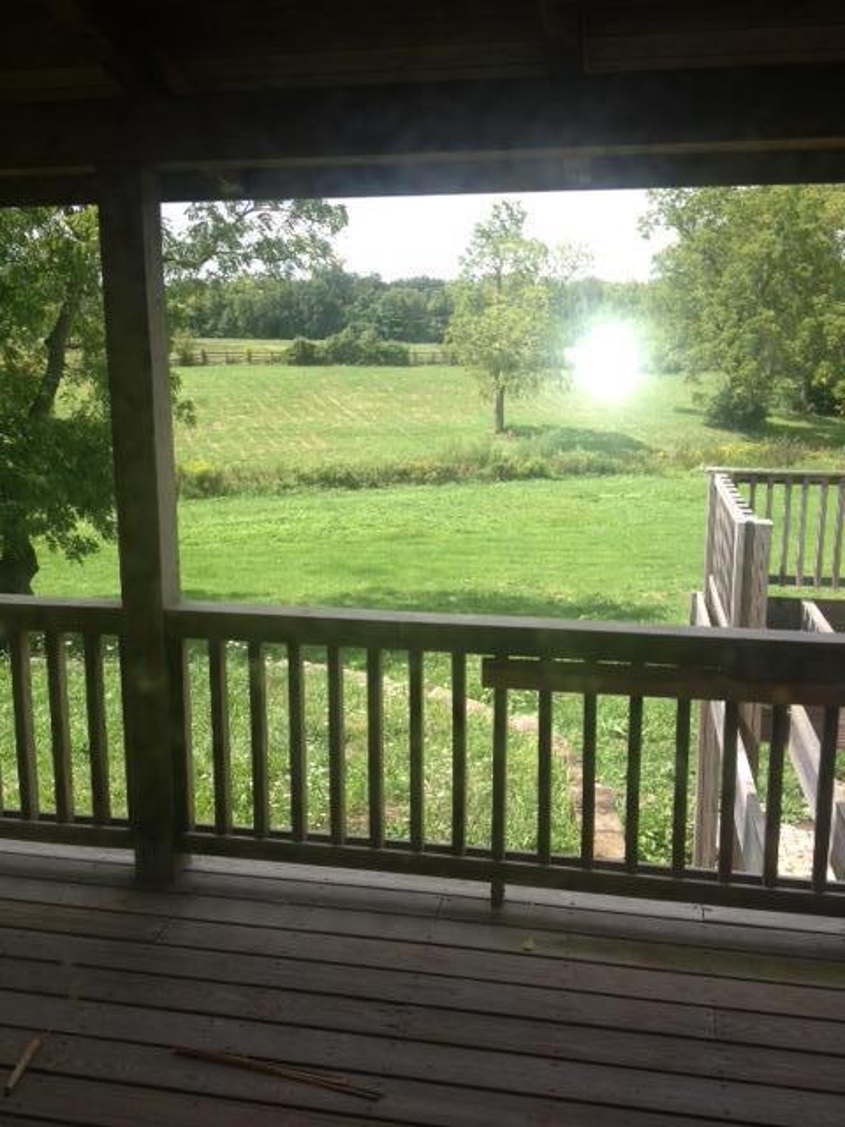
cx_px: 422
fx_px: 1139
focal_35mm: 35
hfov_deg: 40.7
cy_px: 564
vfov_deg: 52.6
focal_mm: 4.28
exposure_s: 1/442
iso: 50
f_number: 2.4
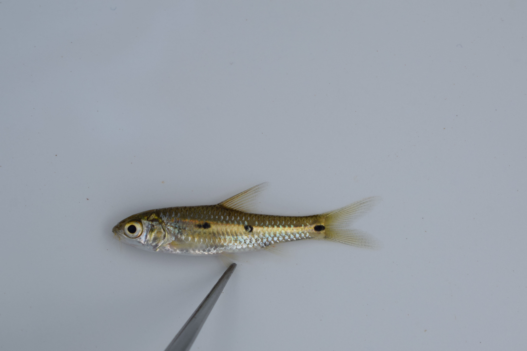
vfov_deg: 18.9
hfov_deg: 28.1
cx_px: 264
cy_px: 176
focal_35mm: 72
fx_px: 1054
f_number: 8
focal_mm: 48
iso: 220
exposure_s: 1/250
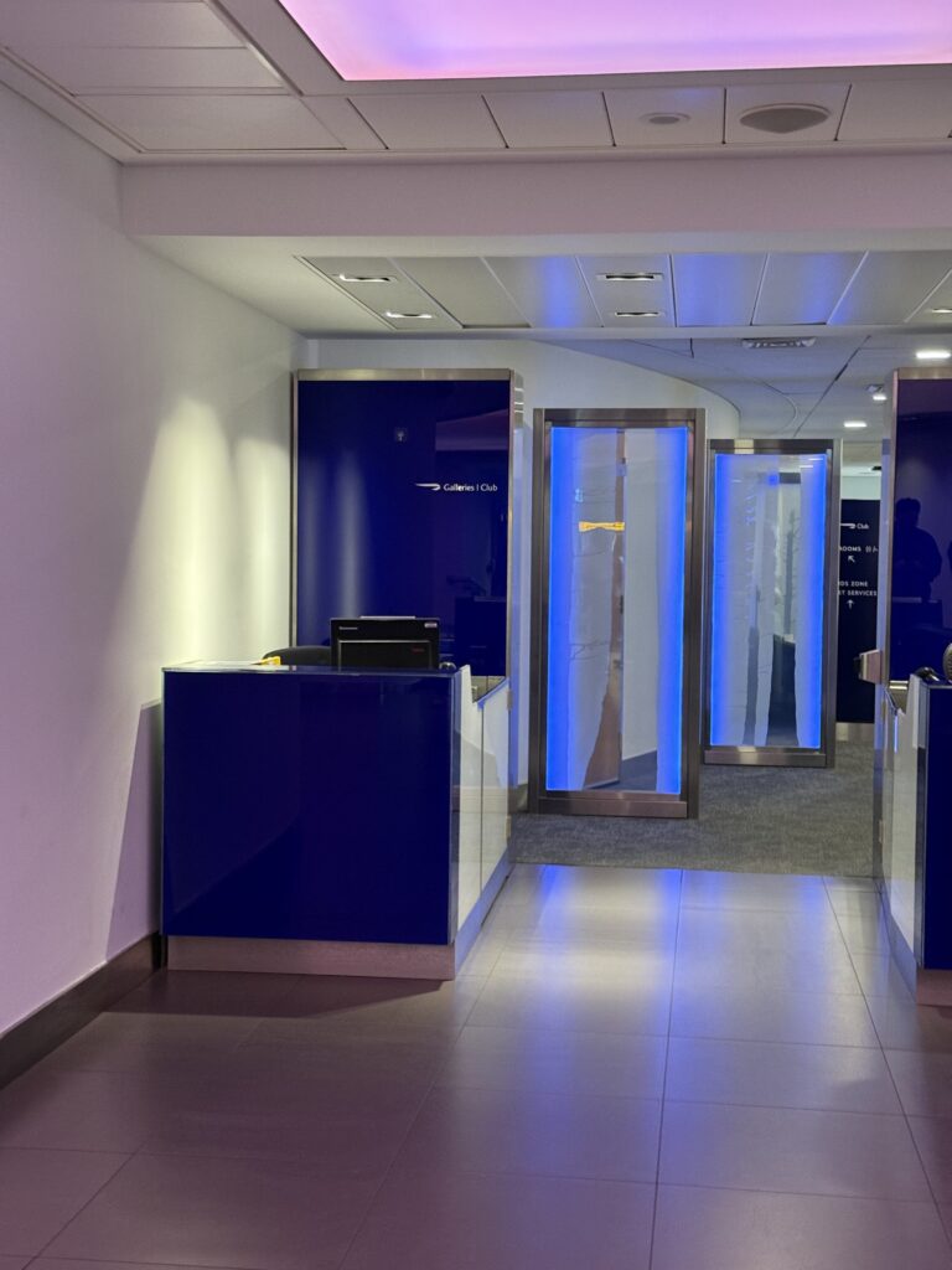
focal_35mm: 48
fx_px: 1760
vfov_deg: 39.7
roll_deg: -2.0
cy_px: 635
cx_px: 476
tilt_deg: -1.5
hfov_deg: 30.3
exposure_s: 1/41
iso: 250
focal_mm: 6.76
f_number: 1.78
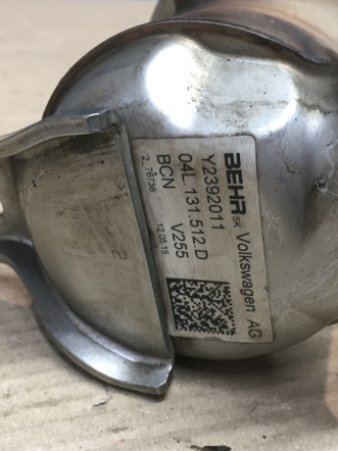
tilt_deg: -27.9
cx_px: 179
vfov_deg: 44.8
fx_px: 547
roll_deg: -4.6
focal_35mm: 42
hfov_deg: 34.3
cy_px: 226
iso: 100
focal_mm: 4.15
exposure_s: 1/33
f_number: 2.2
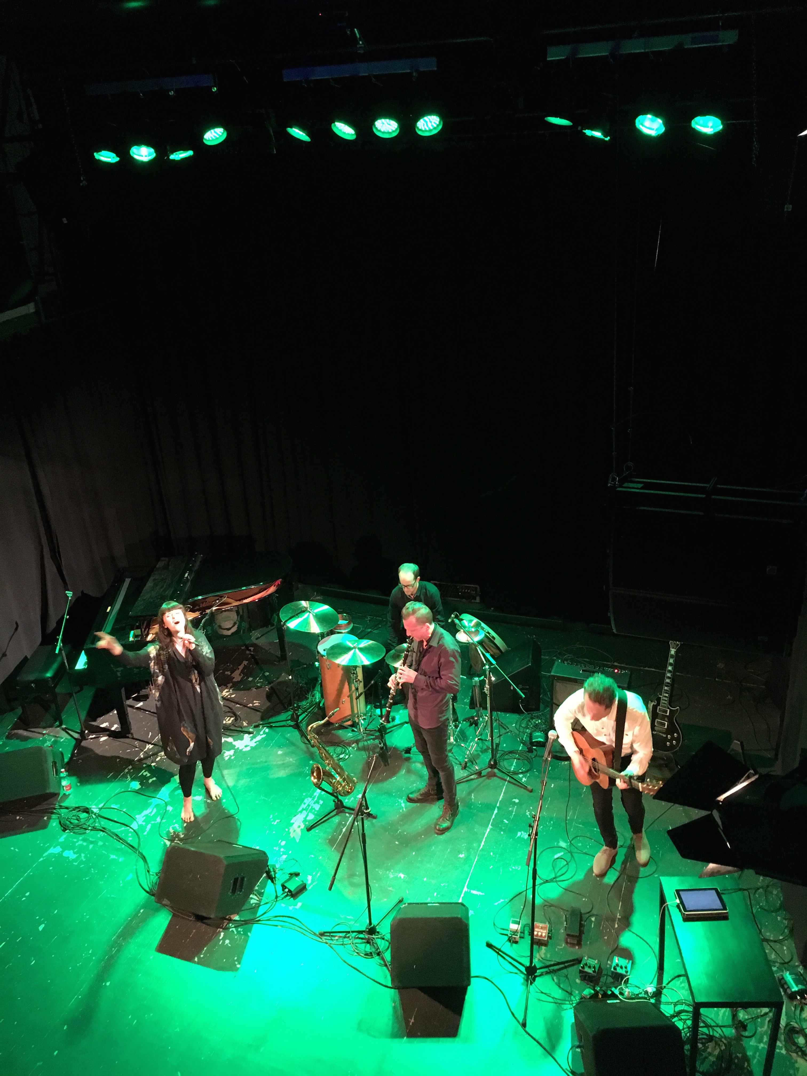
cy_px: 538
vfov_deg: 61.7
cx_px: 404
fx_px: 901
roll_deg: +5.4
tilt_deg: -26.6
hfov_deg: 48.2
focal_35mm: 29
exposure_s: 1/17
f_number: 2.2
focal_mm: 4.15
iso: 250
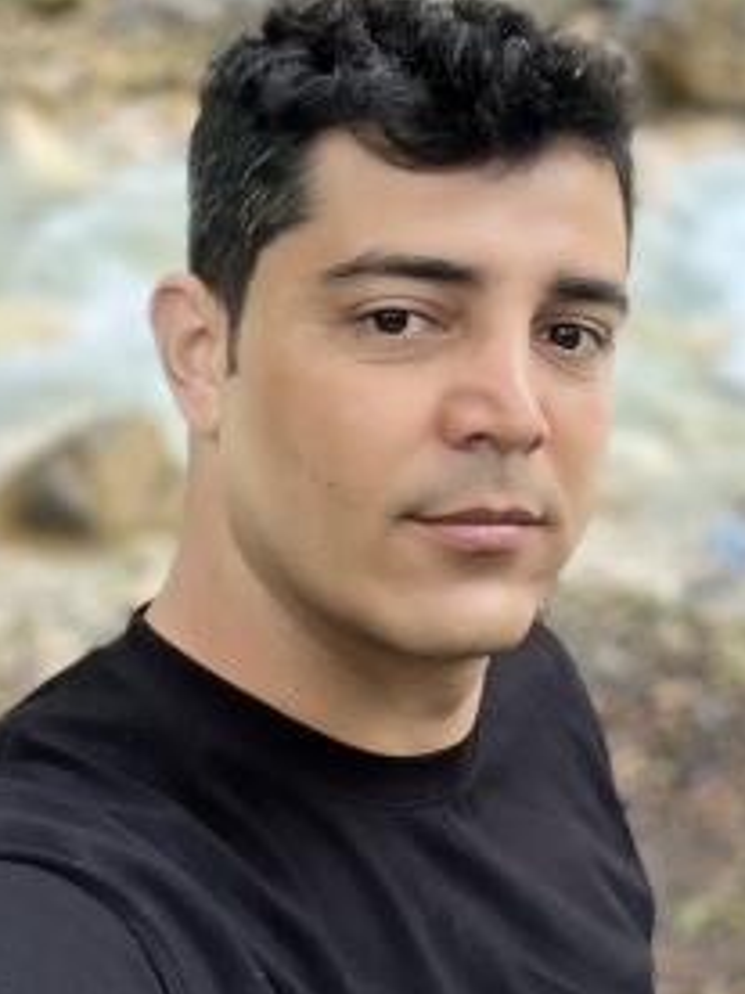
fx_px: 1664
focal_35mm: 58
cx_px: 587
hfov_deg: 24.9
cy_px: 319
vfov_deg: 32.9
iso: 125
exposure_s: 1/60
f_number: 2.2
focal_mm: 2.71
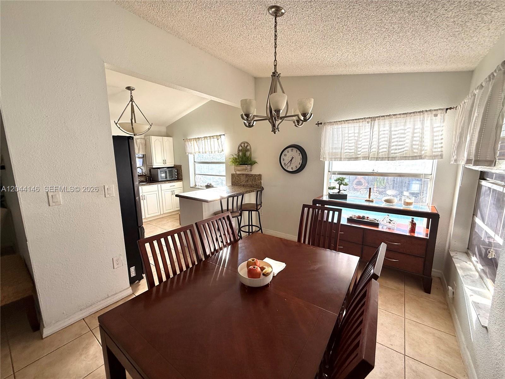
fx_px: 204
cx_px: 252
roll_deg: +0.8
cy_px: 190
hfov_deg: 102.1
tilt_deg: -7.7
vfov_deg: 85.7
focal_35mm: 14
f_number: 2.2
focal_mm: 2.22
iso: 64
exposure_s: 1/198
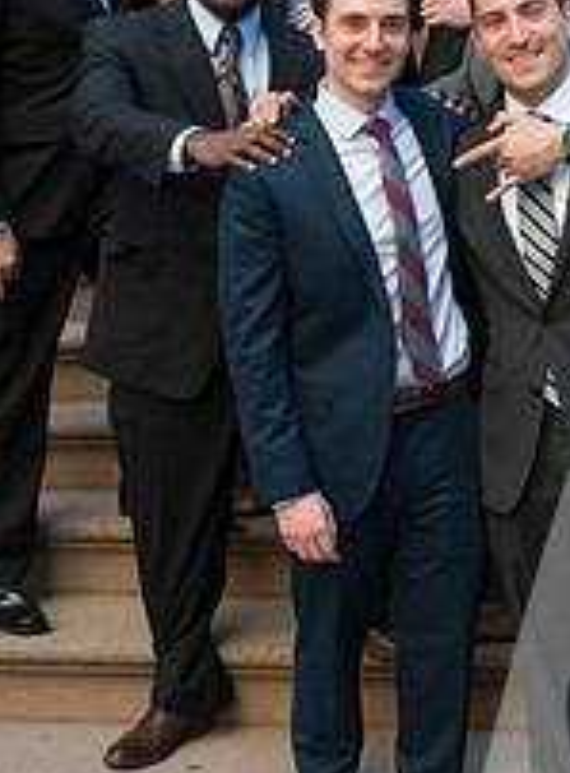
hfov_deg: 17.6
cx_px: 476
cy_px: 262
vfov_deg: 23.9
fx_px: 1820
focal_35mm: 82
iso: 800
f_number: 8
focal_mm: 24
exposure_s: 1/100
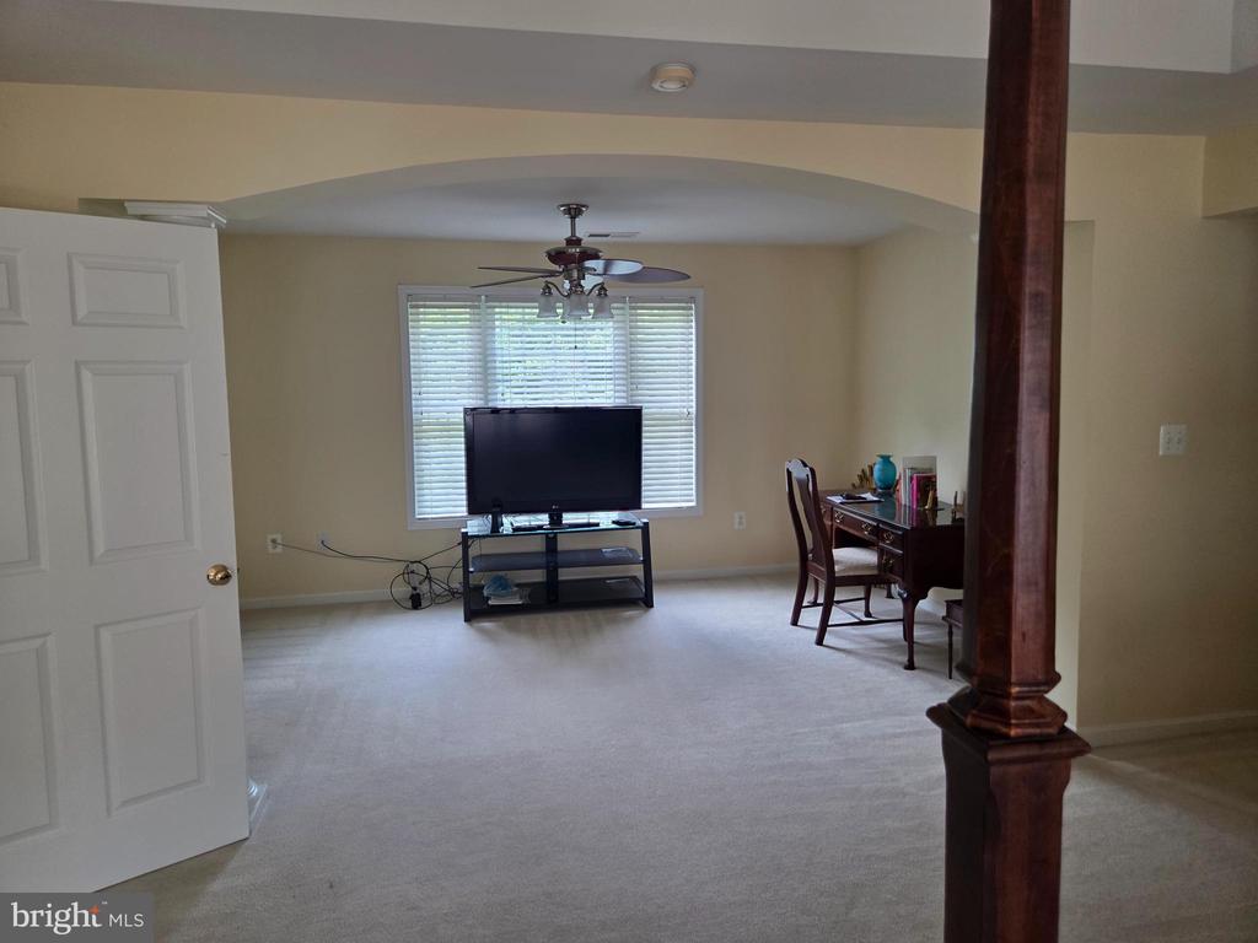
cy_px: 472
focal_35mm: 23
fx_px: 836
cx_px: 629
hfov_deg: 73.9
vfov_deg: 58.9
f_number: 1.8
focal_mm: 5.4
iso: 160
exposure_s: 1/120
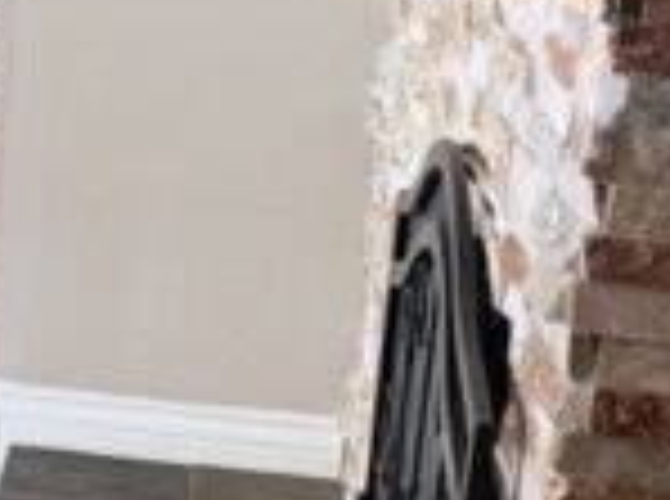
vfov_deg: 11.8
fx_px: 2394
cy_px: 77
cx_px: -751
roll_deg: -1.1
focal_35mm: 124
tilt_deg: -8.7
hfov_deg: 13.3
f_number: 1.78
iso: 125
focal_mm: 6.76
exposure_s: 1/120
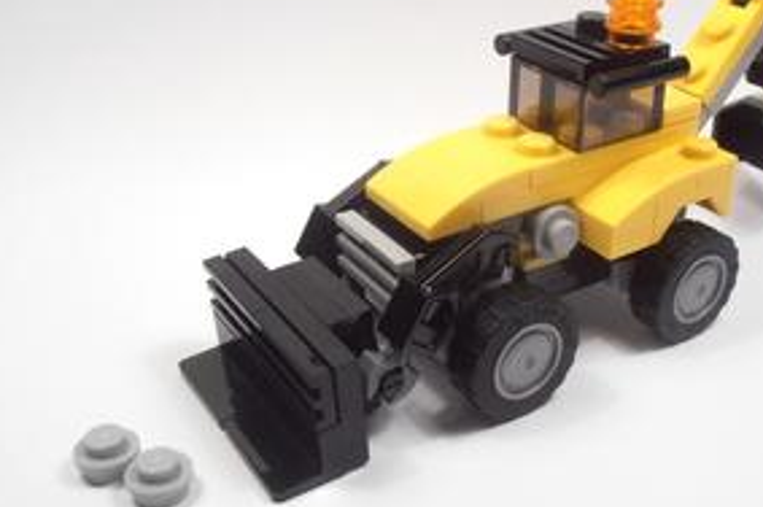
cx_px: 469
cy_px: 235
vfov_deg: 27.5
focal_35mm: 49
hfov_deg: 40.2
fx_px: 1037
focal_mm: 6.61
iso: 80
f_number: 3.9
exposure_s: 1/80
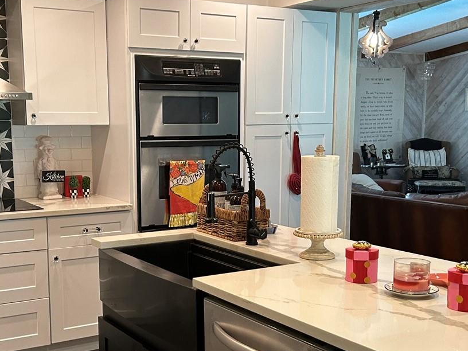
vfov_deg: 28.4
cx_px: 206
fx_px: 690
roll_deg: +0.7
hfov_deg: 37.4
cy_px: 226
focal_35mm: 51
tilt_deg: -7.9
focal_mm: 5.7
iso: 160
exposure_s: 1/60
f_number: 1.5
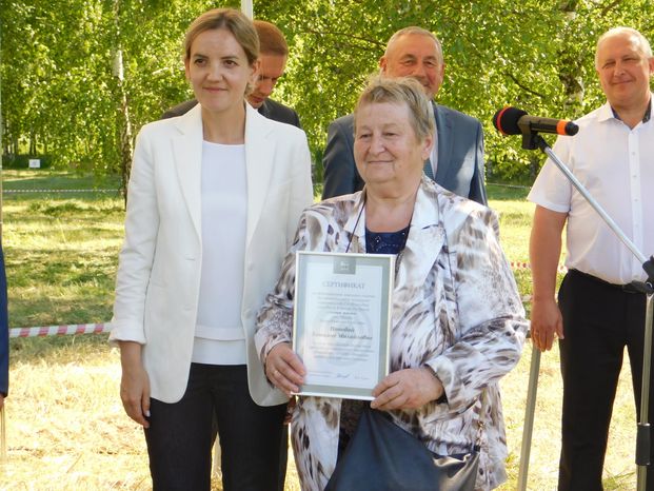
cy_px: 246
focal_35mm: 91
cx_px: 327
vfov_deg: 16.2
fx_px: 1720
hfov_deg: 21.5
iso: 125
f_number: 4.5
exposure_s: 1/160
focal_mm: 16.1
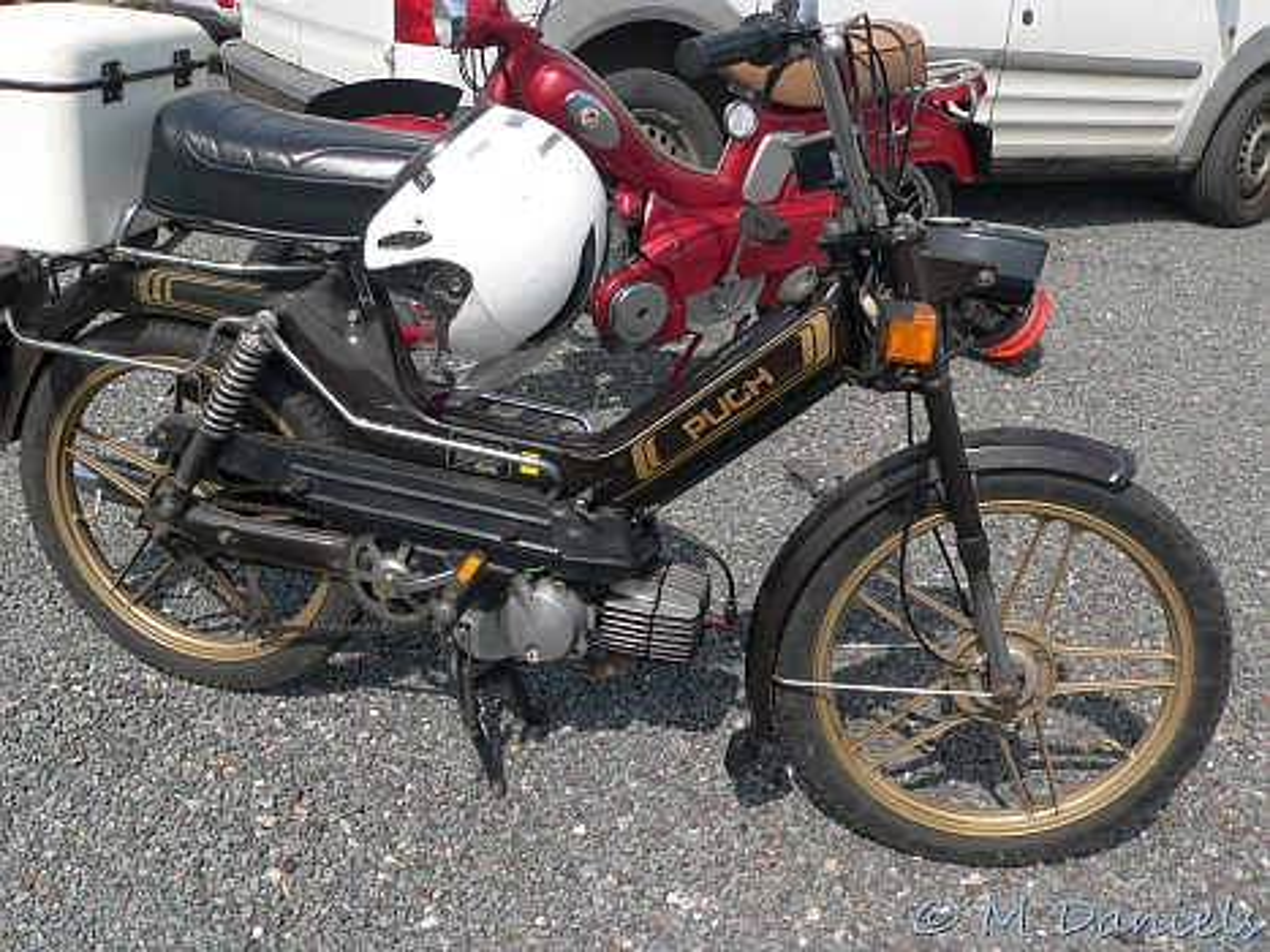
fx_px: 1320
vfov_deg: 39.6
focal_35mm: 36
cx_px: 635
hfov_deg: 51.4
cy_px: 476
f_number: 4.6
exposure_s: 1/500
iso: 80
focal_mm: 6
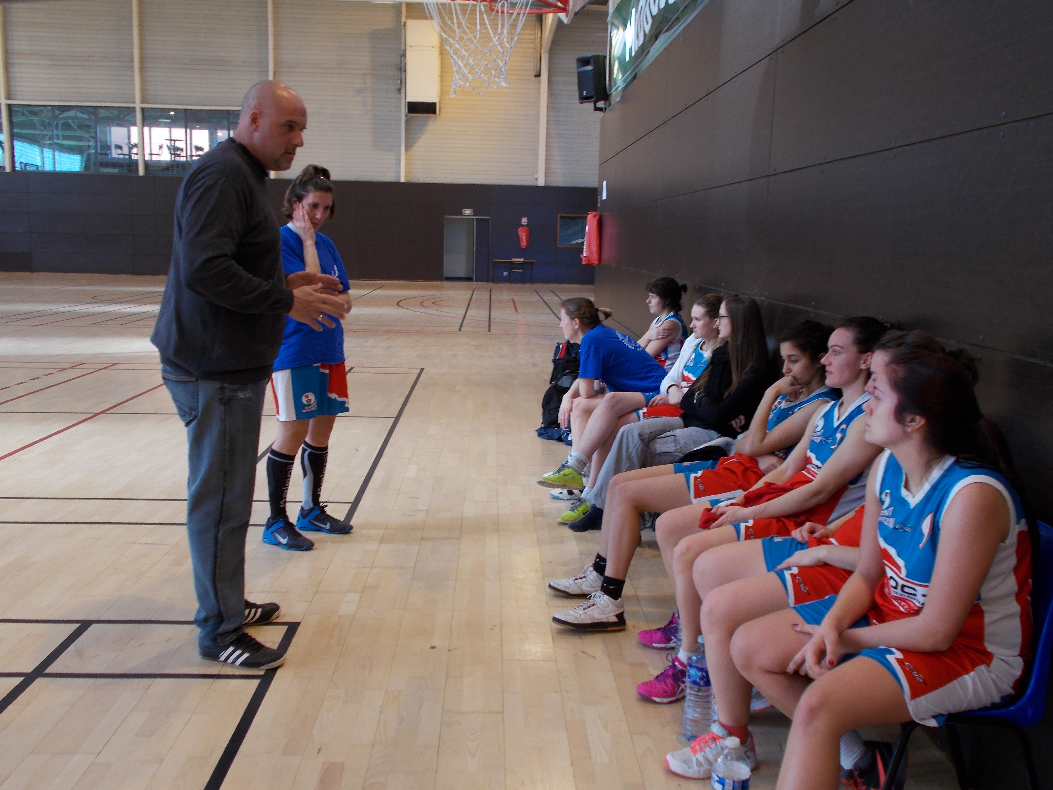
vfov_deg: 40.7
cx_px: 529
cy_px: 398
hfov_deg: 52.6
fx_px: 1065
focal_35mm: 35
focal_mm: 6
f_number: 3.6
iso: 80
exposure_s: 1/30
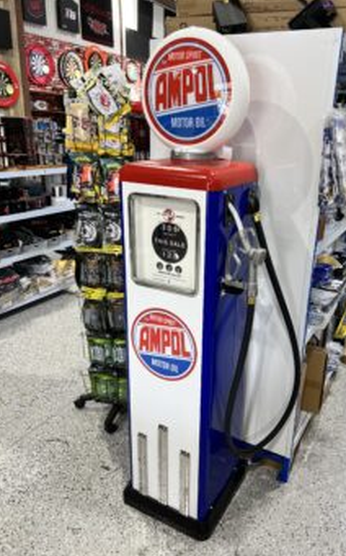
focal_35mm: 28
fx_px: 423
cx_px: 205
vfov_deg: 66.5
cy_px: 280
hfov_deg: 44.3
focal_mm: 5.7
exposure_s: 1/102
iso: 64
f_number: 1.5
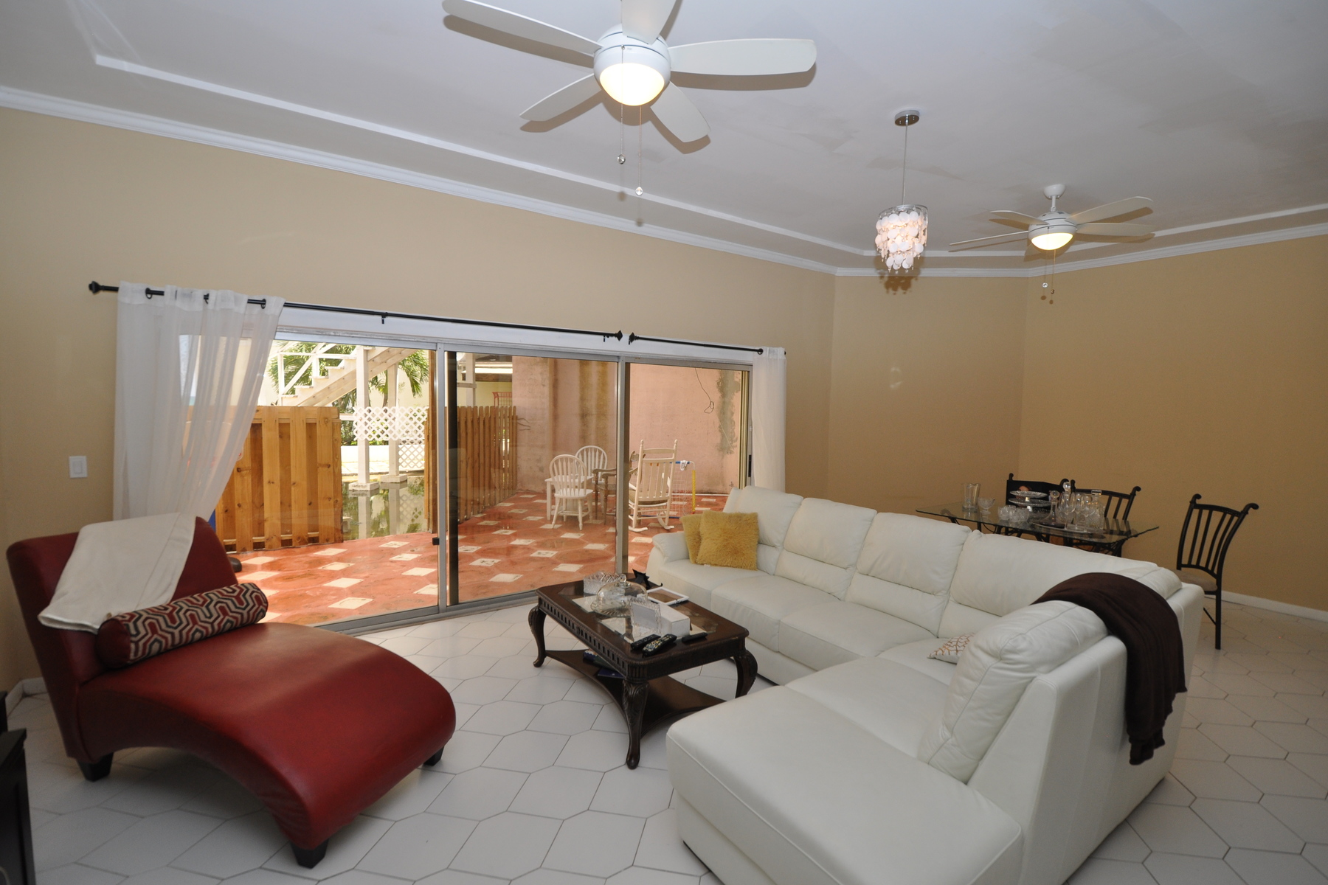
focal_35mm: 15
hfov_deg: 100.4
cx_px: 664
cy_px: 442
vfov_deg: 77.3
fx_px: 553
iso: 400
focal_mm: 10
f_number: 5
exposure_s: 1/100
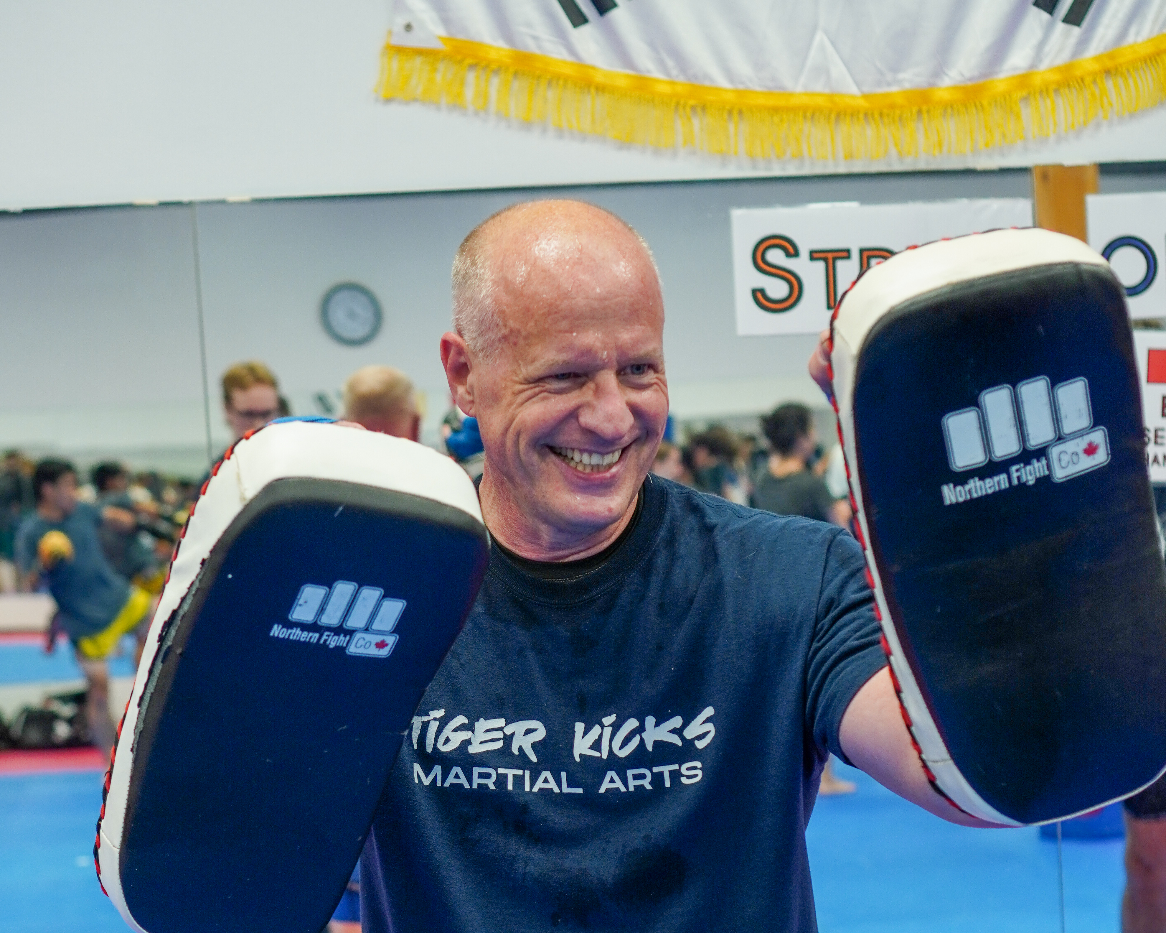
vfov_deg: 20.4
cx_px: 583
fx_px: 2578
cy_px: 669
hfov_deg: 25.5
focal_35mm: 75
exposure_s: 1/125
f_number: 2.8
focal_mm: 35
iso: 400
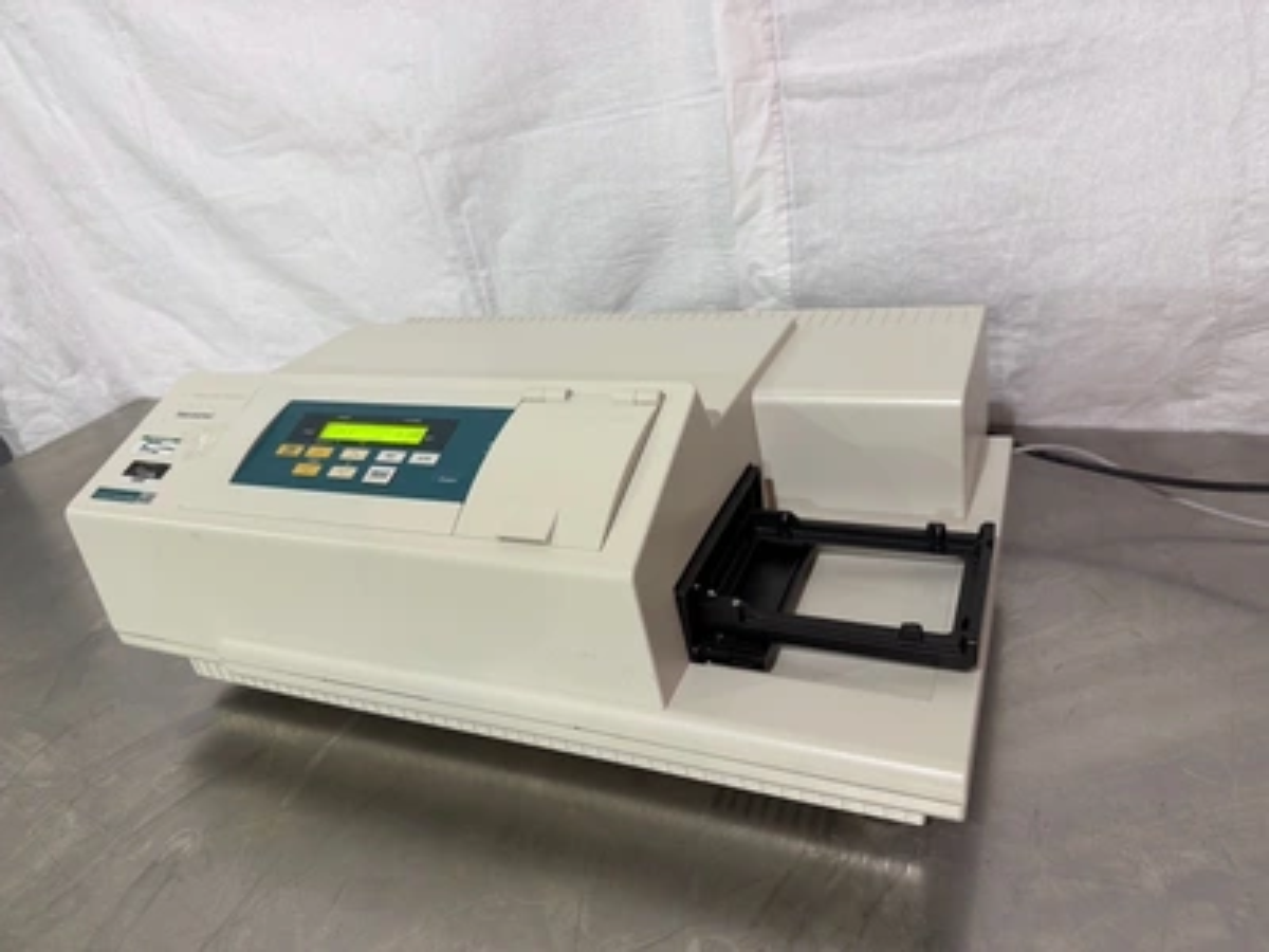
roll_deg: +9.5
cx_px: 634
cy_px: 476
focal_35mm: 24
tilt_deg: -25.9
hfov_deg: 71.6
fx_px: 880
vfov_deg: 56.8
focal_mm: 6.76
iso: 160
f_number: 1.78
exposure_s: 1/60
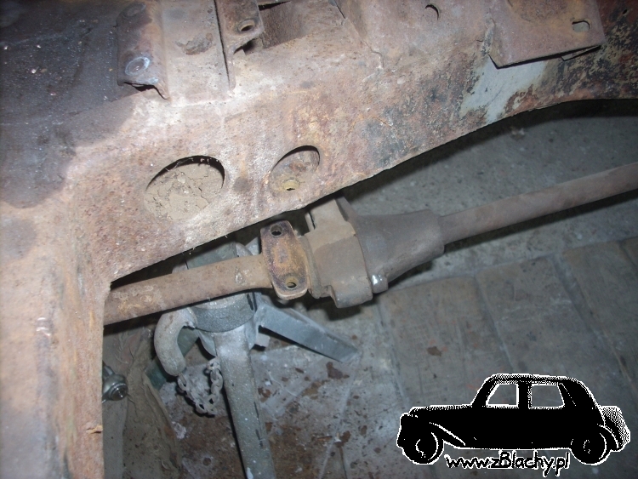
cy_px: 240
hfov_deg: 50.1
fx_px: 682
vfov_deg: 38.7
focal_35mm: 37
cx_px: 319
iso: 64
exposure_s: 1/60
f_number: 2.8
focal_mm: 6.2
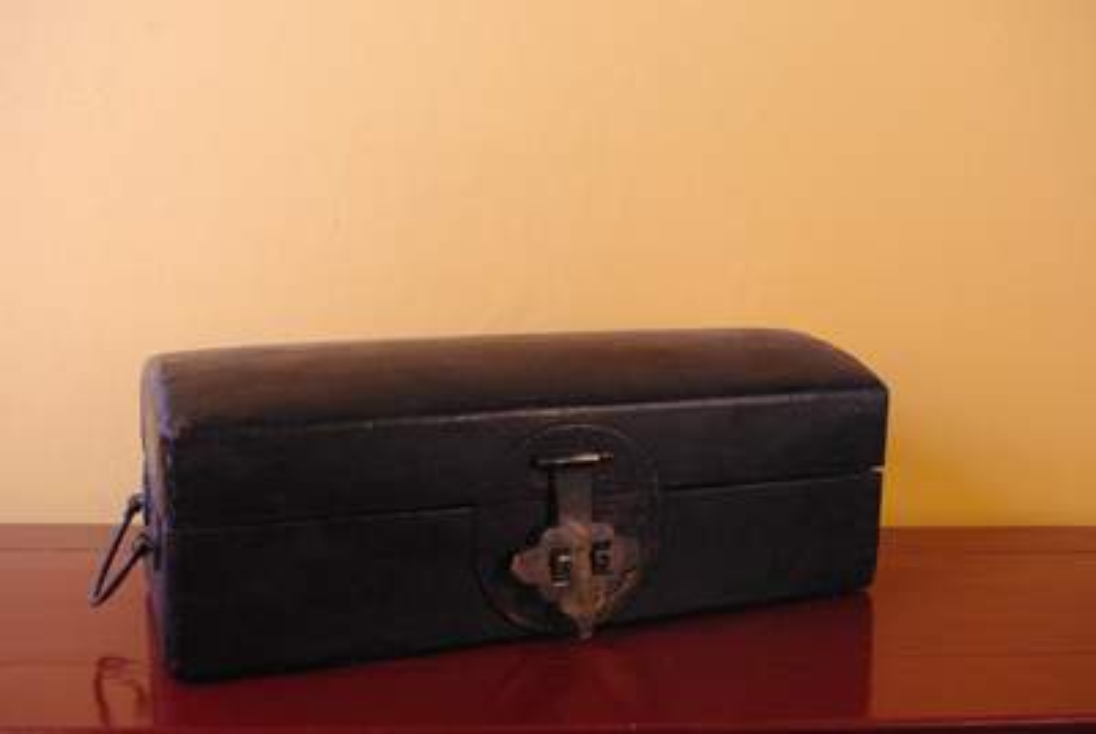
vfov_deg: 37.0
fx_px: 1098
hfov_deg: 53.1
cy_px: 367
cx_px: 548
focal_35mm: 36
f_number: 5.6
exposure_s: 1/30
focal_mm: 24.38
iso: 1600
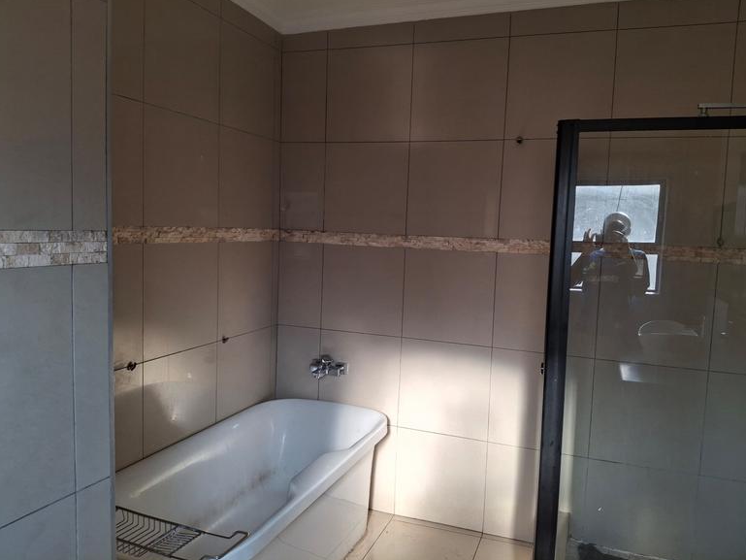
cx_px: 379
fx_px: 560
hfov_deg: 67.3
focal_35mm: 26
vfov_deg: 53.1
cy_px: 270
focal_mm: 4.69
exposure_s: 1/163
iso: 32
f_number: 1.8
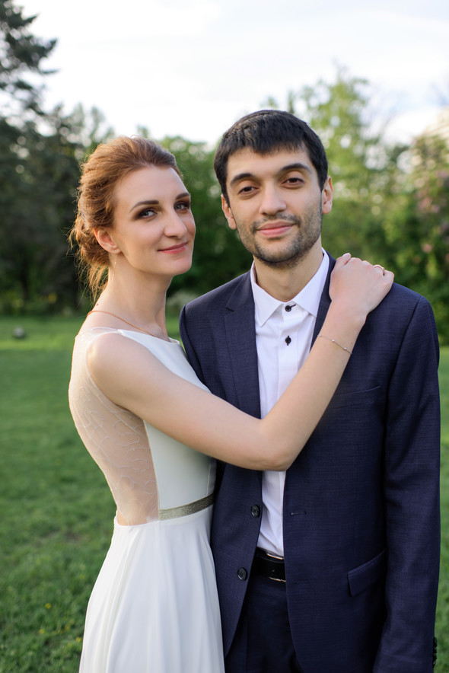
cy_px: 336
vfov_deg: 54.4
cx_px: 224
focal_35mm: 35
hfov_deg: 37.9
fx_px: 654
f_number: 2.2
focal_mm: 35
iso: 100
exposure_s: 1/320
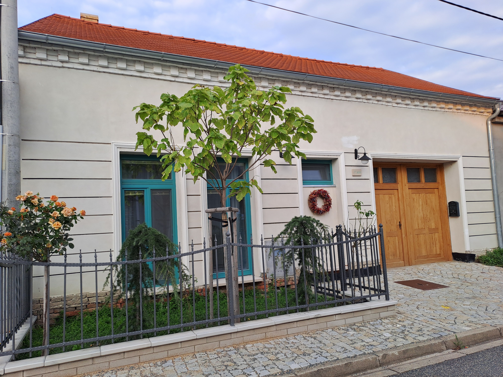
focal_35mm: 25
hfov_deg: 69.4
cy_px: 188
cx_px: 252
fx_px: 363
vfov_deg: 54.9
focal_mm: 4.65
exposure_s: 1/152
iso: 32
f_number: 1.8
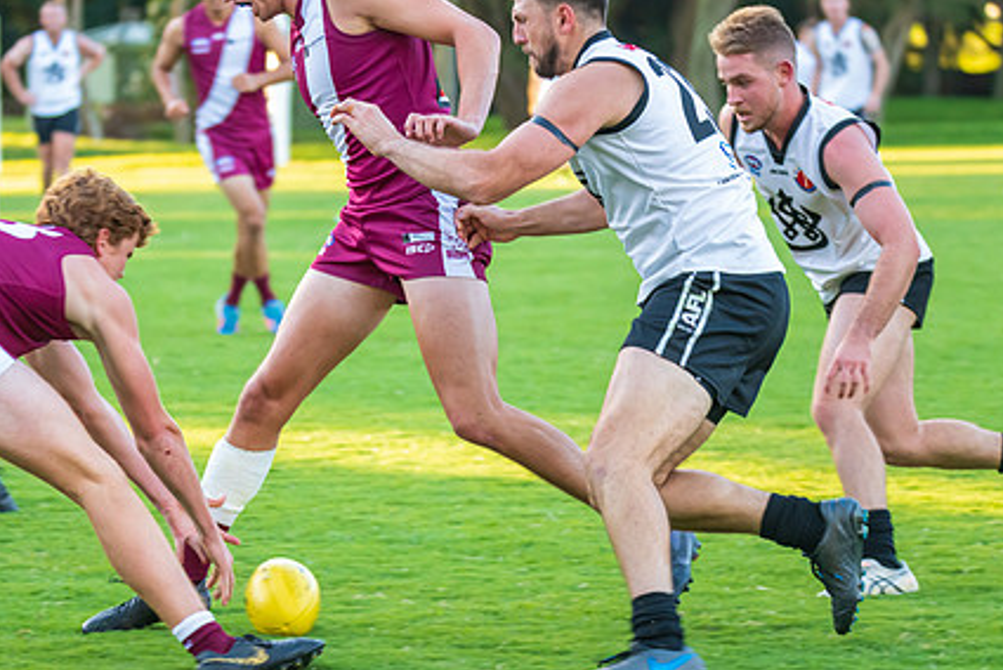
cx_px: 356
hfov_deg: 9.6
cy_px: 284
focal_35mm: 215
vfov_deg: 6.4
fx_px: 5994
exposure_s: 1/320
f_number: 5.6
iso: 1600
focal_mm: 150
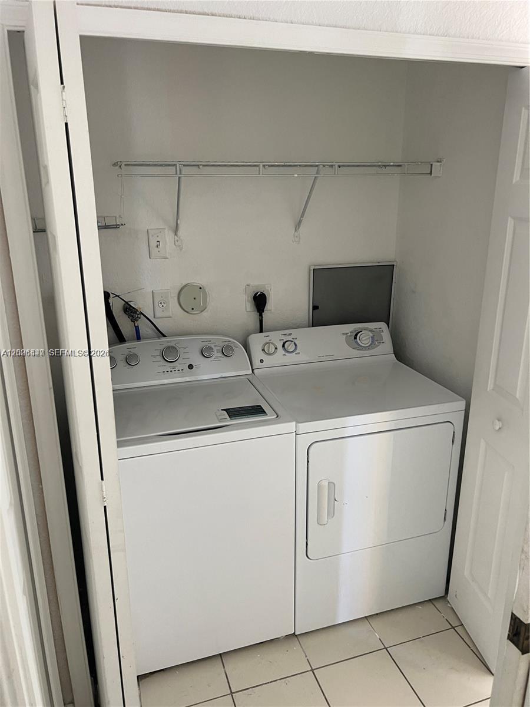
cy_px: 354
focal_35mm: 26
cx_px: 265
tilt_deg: -16.9
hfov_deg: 53.1
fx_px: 531
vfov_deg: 67.3
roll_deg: -0.4
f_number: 1.5
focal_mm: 5.7
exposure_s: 1/60
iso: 100
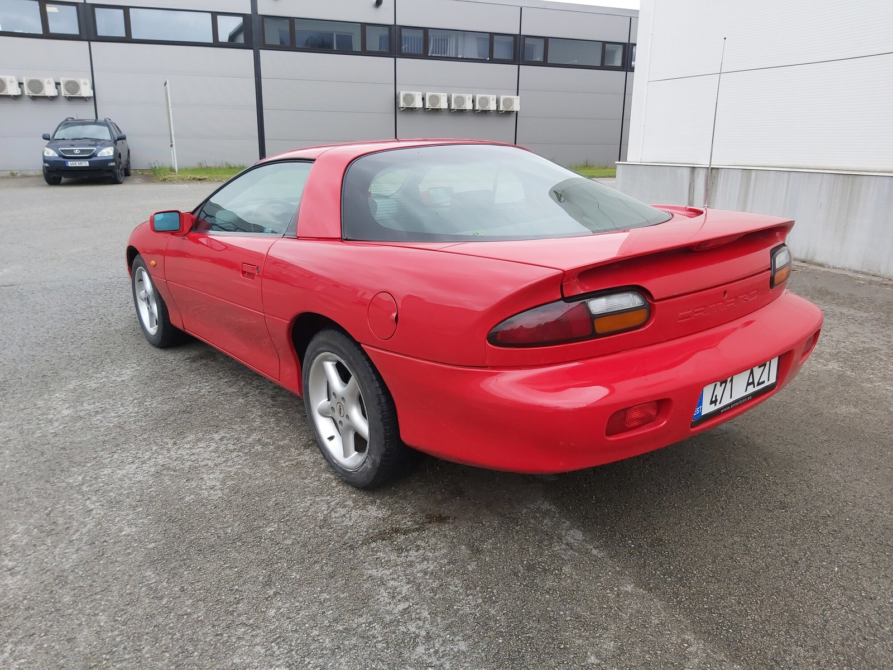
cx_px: 446
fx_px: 671
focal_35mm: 26
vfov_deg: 53.1
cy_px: 335
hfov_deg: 67.3
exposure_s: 1/707
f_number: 1.7
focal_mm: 3.92
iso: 64
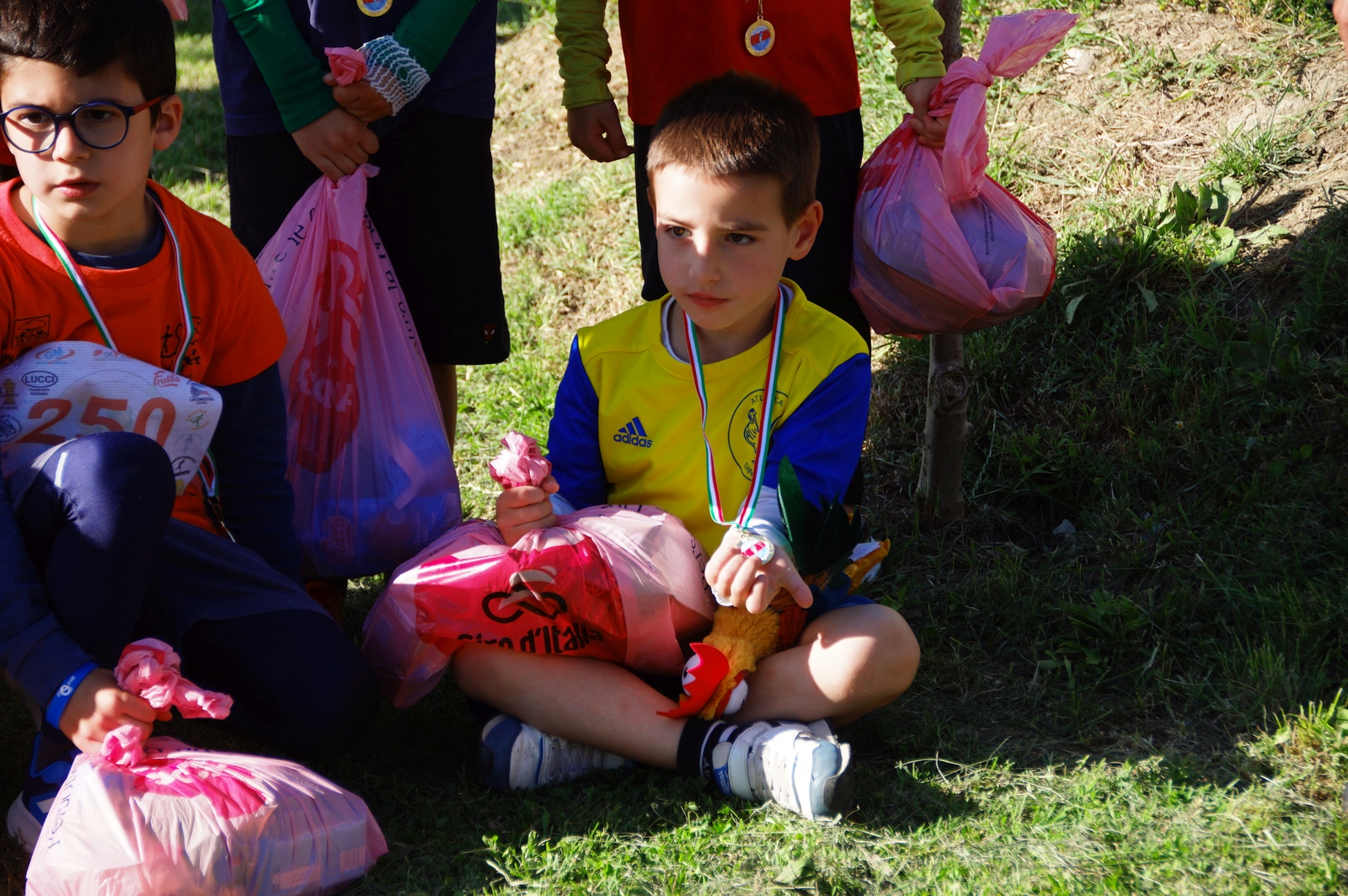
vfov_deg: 10.1
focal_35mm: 135
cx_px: 674
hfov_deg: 15.2
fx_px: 5051
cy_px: 448
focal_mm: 90
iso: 250
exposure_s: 1/400
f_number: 5.6
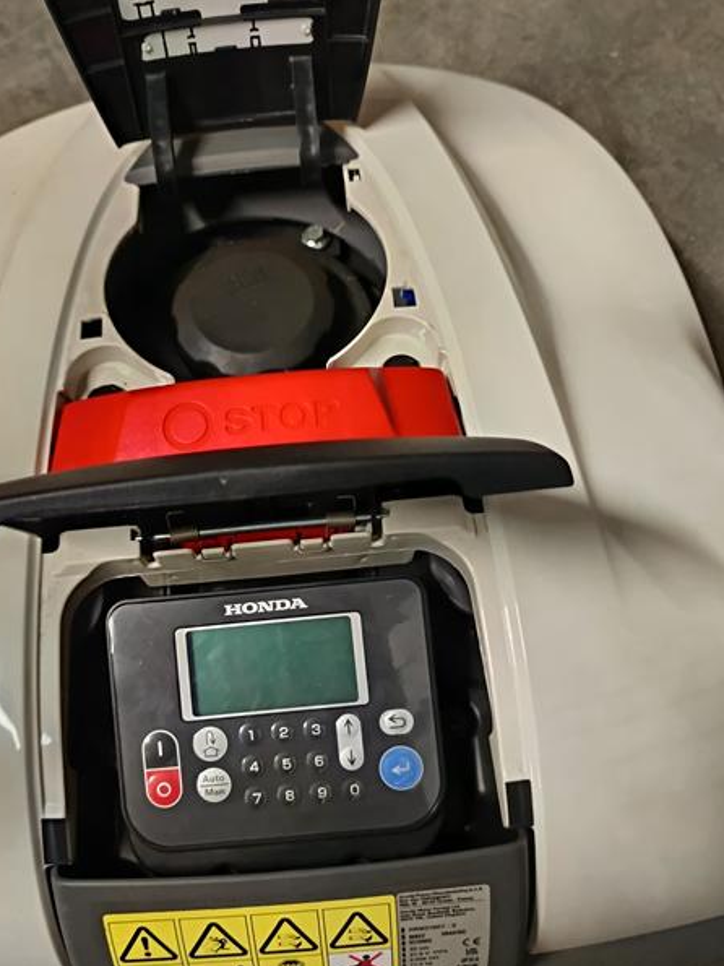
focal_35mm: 31
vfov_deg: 58.2
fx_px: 865
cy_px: 533
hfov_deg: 45.2
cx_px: 295
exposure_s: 1/25
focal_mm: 5.31
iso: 1533
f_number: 1.7
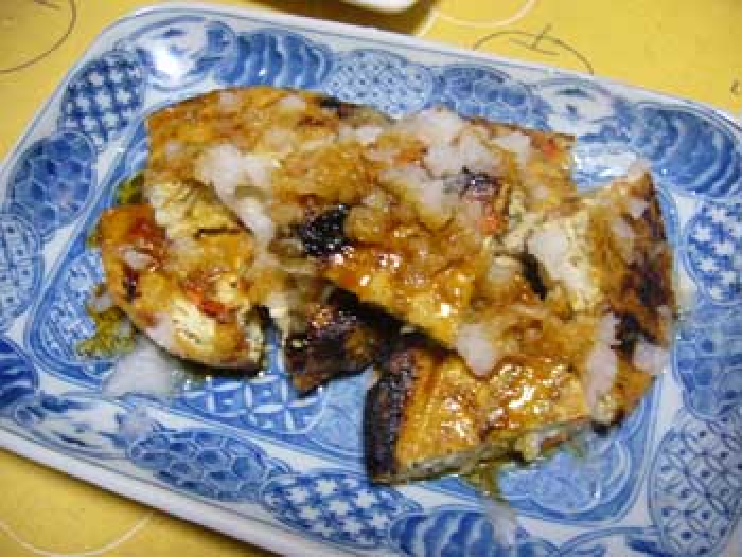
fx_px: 751
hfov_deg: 52.6
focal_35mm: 35
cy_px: 278
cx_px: 371
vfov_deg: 40.7
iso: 200
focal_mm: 5.8
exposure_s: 1/15
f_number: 2.8
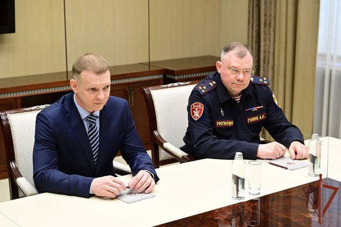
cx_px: 170
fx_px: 663
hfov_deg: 28.8
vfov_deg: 19.5
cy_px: 114
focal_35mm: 70
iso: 800
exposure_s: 1/160
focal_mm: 70
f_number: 5.6
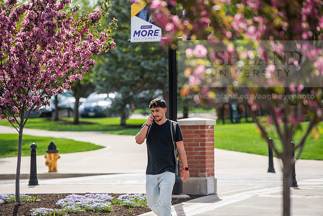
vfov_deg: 7.4
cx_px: 162
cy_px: 108
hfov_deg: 11.1
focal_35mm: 185
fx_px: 1660
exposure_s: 1/500
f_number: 3.5
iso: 100
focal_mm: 185
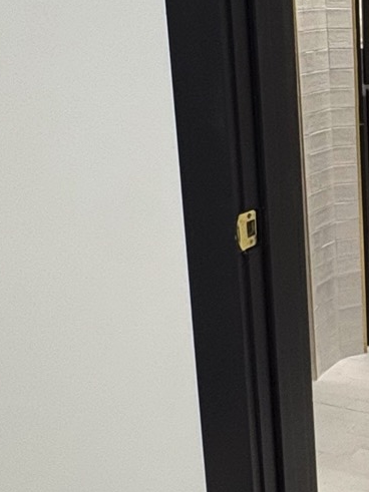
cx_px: 548
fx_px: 867
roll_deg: -1.1
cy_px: 210
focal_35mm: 61
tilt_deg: -14.6
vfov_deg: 31.6
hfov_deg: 20.6
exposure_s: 1/120
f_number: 2.2
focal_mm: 2.22
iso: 200
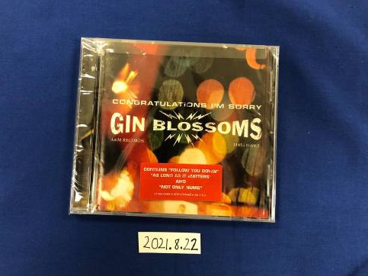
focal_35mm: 29
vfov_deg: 48.2
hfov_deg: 61.7
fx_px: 308
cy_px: 140
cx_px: 184
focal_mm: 3.99
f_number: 1.8
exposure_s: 1/15
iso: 64
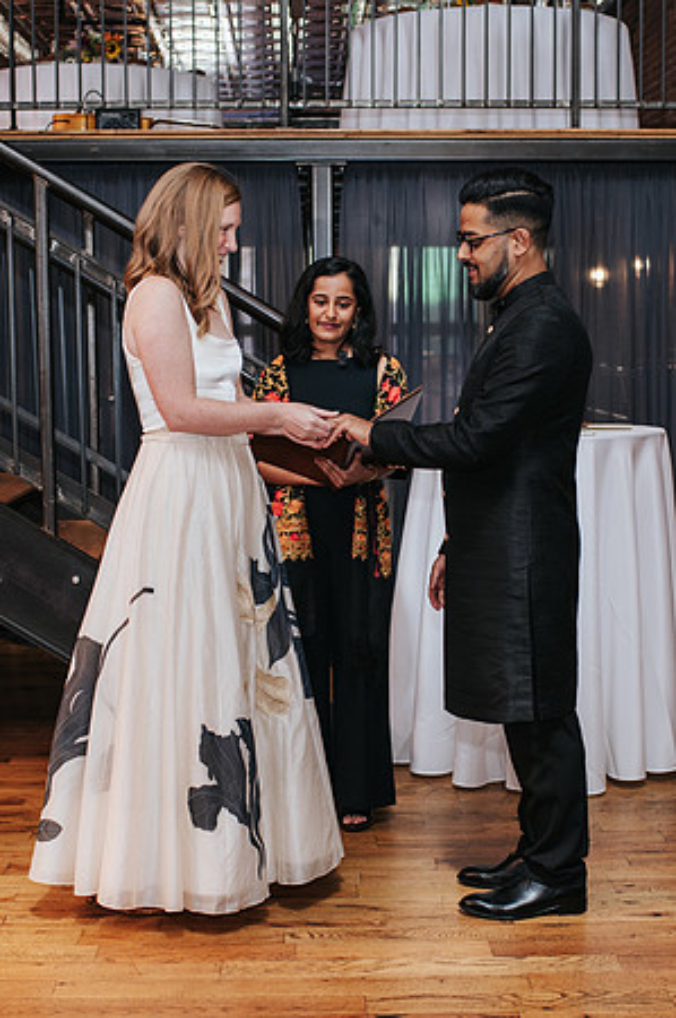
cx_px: 347
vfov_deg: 34.1
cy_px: 568
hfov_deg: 23.1
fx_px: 1655
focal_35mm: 59
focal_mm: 35
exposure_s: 1/200
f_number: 3.2
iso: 800
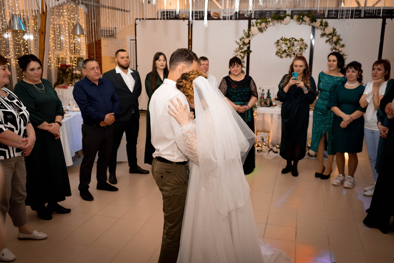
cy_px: 131
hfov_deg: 57.0
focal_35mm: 33
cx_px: 199
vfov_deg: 39.8
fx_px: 363
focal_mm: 21.4
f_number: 4
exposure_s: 1/160
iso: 1600
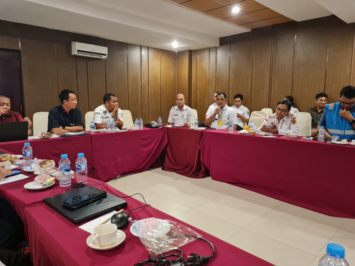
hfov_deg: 67.3
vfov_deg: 53.1
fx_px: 267
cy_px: 133
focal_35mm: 26
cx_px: 178
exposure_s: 1/50
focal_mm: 5.4
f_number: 1.8
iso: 500
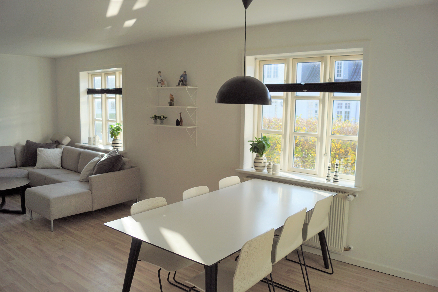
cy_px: 146
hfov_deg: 67.4
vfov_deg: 47.9
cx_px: 219
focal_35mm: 27
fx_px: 328
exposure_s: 1/160
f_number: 4
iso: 100
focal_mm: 18
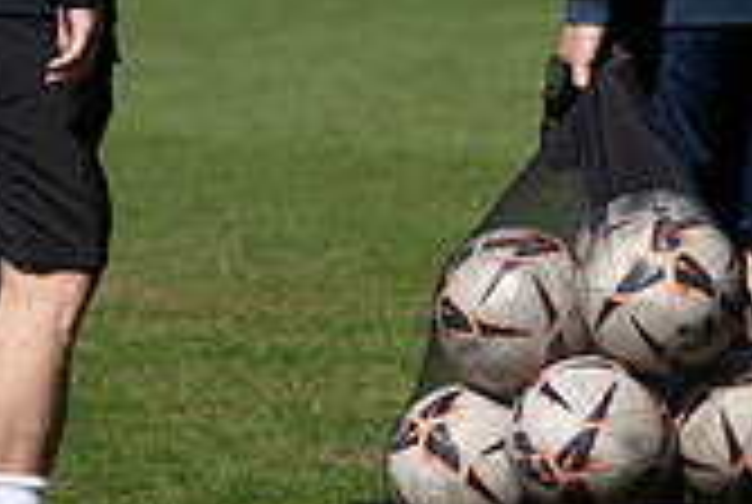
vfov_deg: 2.9
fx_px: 9793
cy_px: -7
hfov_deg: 4.4
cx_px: 189
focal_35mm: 468
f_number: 2.8
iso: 32
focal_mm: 135
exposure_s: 1/800
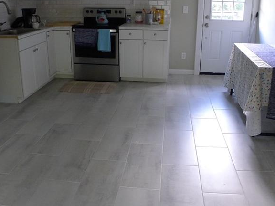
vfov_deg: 34.6
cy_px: 60
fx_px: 326
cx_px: 140
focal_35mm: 41
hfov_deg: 45.8
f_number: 2
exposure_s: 1/25
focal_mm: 5.1
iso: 400
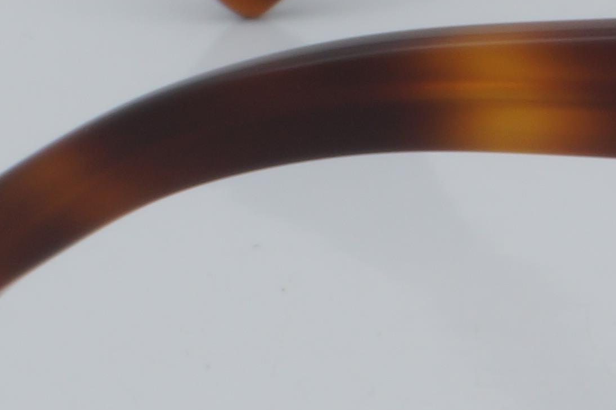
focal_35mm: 411
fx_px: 7032
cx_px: 1256
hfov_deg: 4.9
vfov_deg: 3.3
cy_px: -76
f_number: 32
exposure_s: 1/4
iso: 100
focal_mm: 50
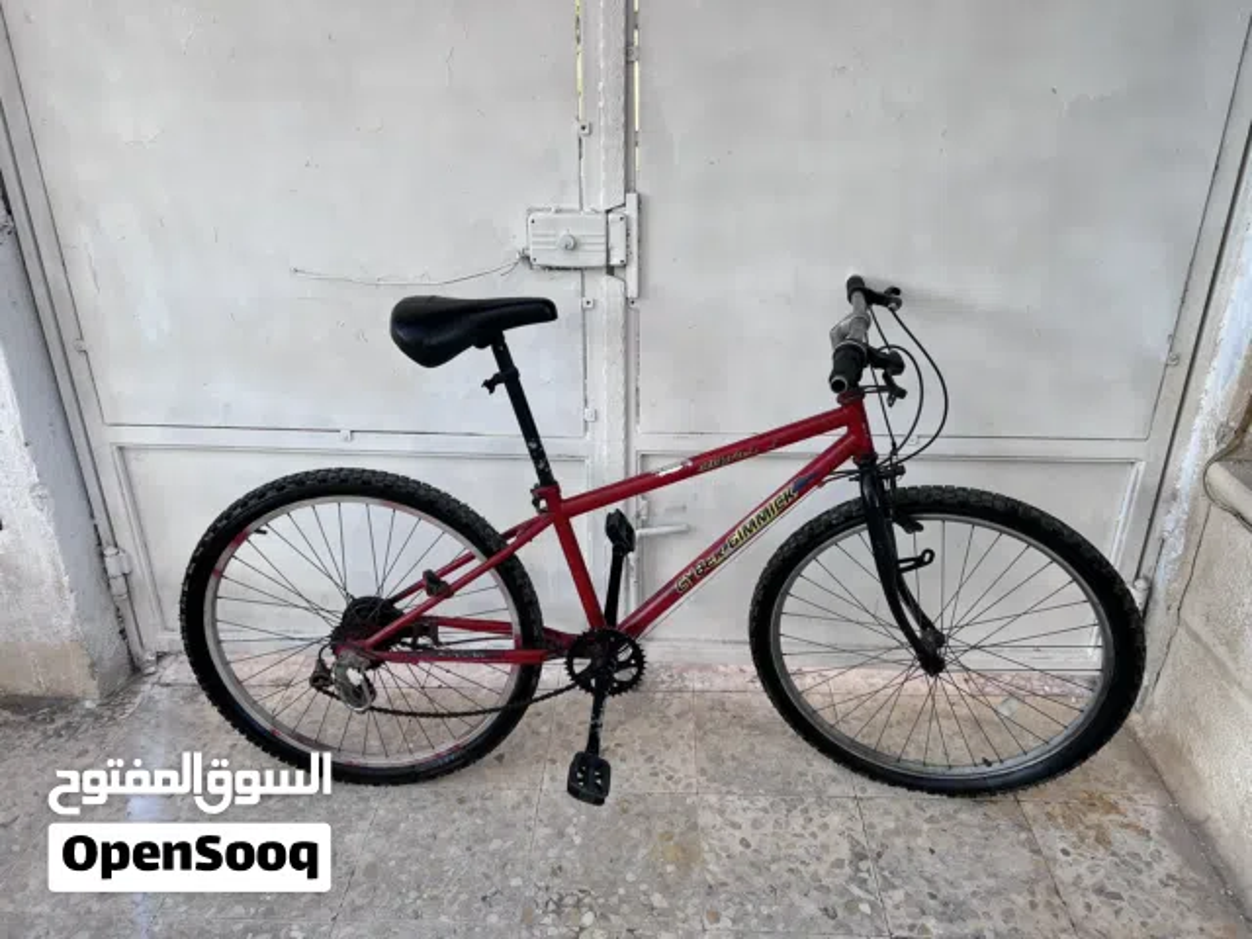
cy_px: 470
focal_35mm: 26
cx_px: 626
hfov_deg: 67.3
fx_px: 940
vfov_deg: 53.1
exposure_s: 1/464
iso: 50
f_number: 1.5
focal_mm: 5.7
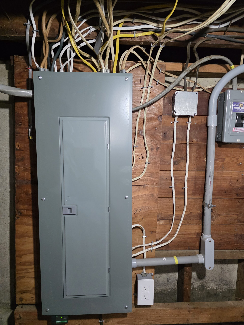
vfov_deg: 73.9
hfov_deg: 58.9
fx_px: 216
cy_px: 162
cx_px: 122
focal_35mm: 23
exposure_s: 1/120
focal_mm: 6.3
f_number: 1.7
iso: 1250
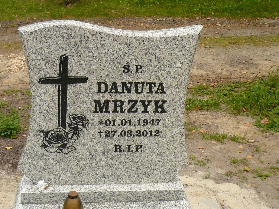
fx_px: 443
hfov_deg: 34.9
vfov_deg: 26.6
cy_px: 104
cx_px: 121
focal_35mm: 55
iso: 100
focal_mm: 5.2
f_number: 2.9
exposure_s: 1/400
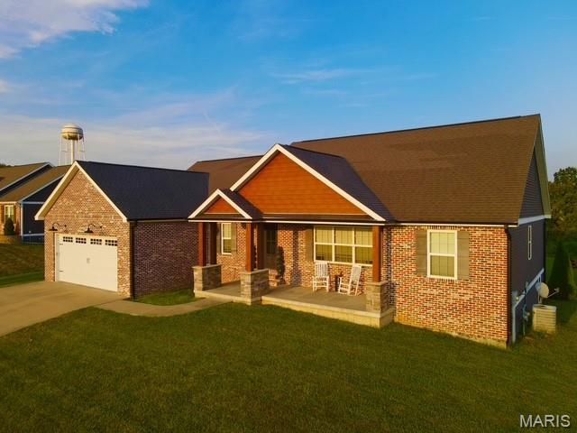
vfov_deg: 56.8
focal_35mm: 24
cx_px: 288
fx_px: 400
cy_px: 216
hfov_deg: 71.6
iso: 100
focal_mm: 4.5
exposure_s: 1/200
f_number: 2.8
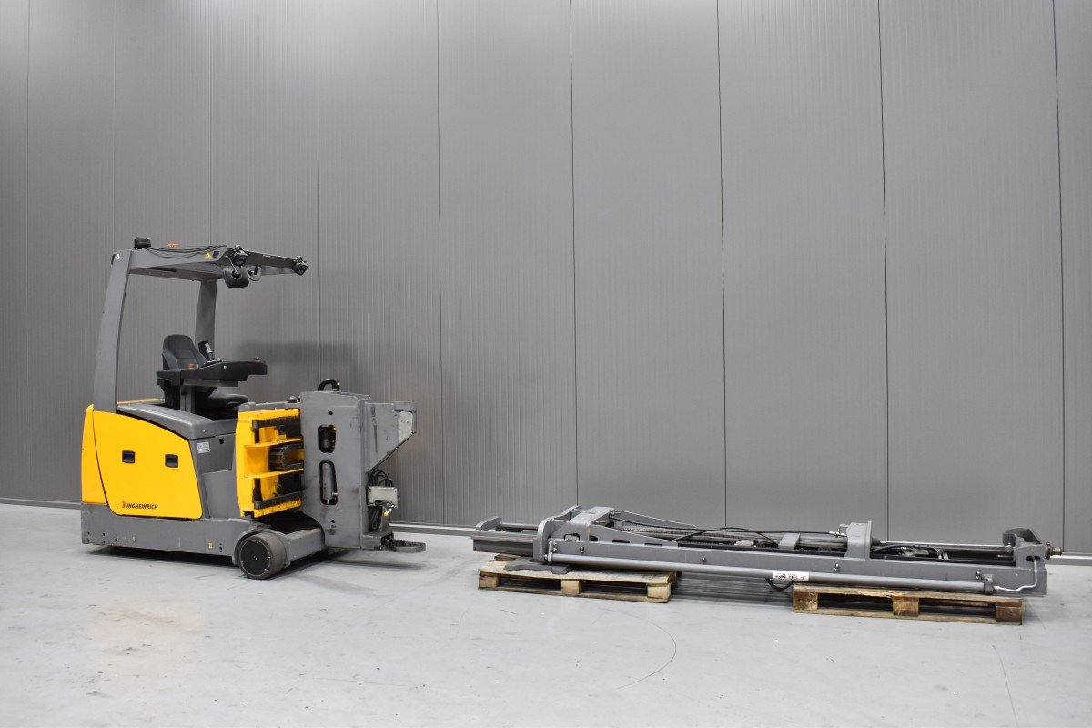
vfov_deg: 43.6
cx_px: 546
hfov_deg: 61.9
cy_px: 364
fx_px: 910
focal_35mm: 30
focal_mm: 20
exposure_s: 1/40
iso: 1250
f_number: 5.6
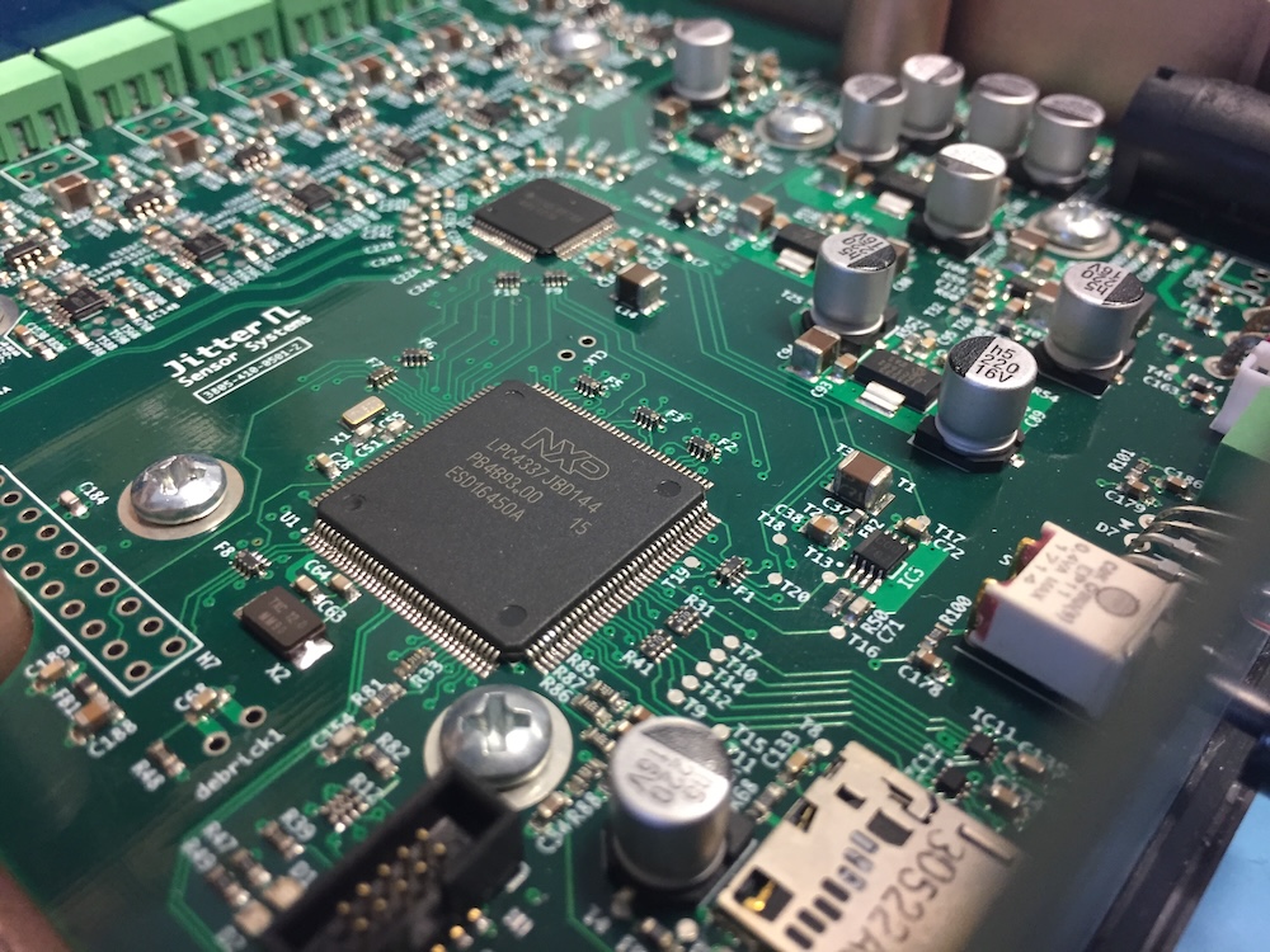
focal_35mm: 29
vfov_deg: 48.2
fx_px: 1064
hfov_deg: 61.7
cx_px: 635
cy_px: 476
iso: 160
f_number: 2.2
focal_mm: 4.15
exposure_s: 1/33
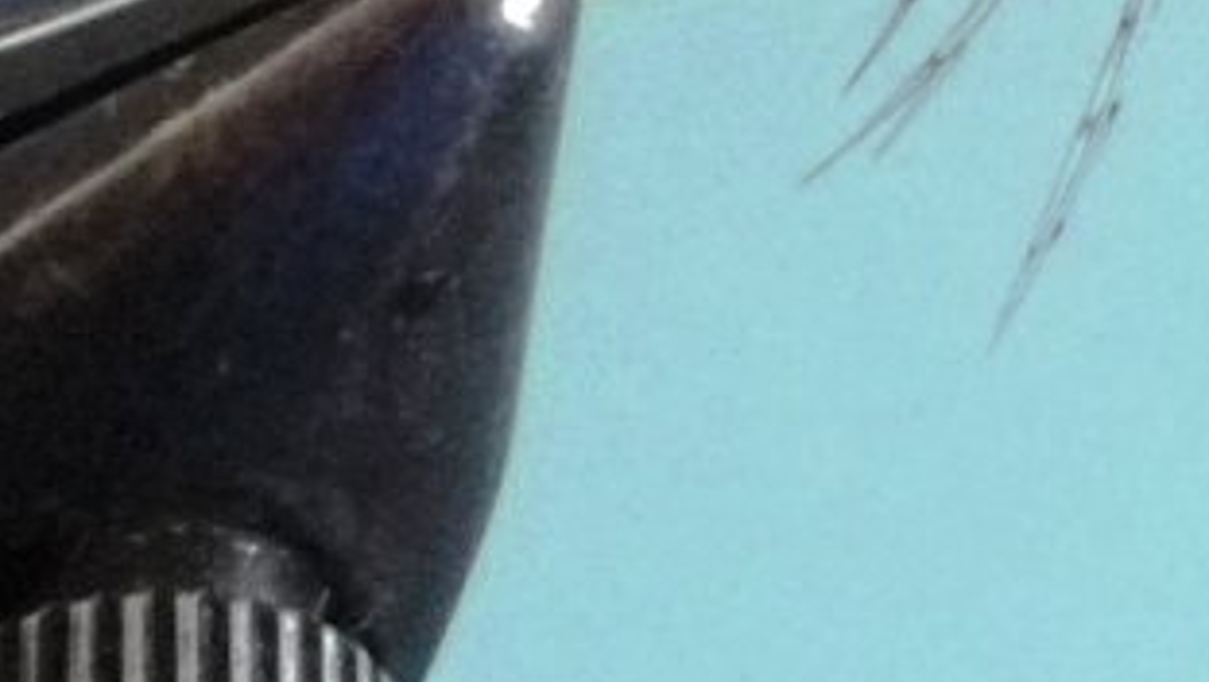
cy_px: -132
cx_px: 988
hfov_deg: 30.6
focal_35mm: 67
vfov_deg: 17.2
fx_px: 2149
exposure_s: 1/30
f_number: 3.3
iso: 400
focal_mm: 5.2
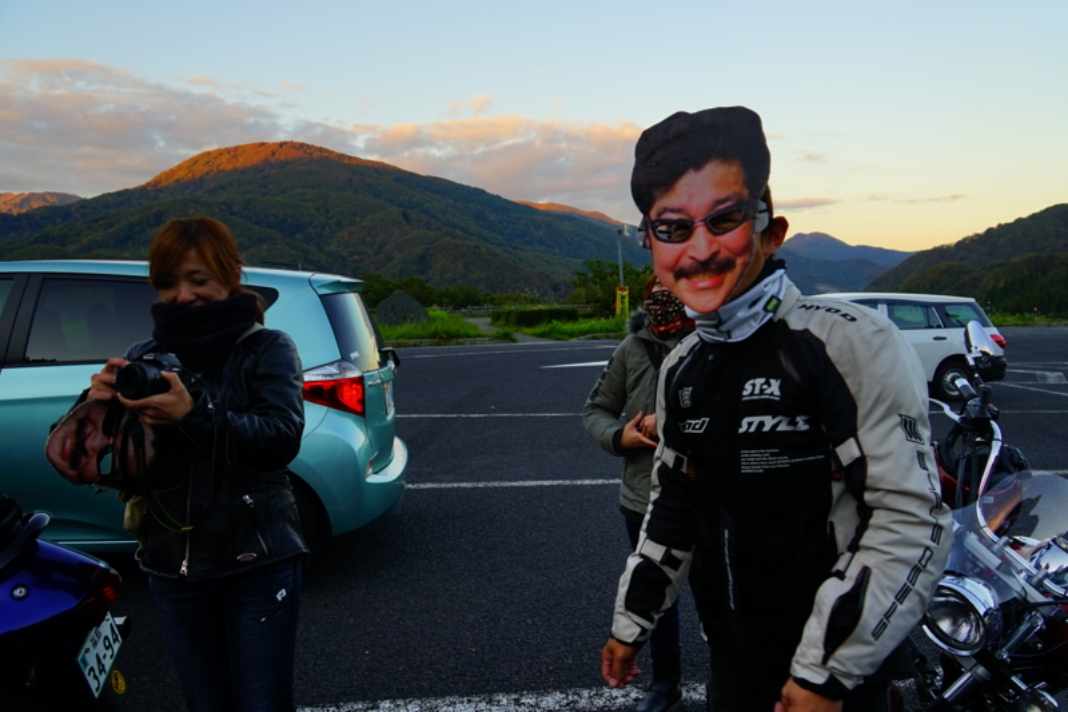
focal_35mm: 27
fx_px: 801
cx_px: 534
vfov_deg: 47.9
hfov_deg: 67.4
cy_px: 356
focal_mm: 18
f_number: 5.6
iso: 100
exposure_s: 1/80
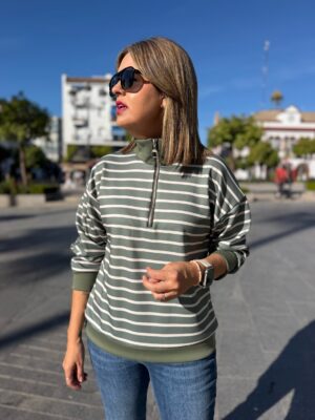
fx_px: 291
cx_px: 158
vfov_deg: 71.6
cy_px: 210
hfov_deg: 56.8
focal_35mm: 24
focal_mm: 6.76
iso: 80
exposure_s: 1/5714
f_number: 1.78
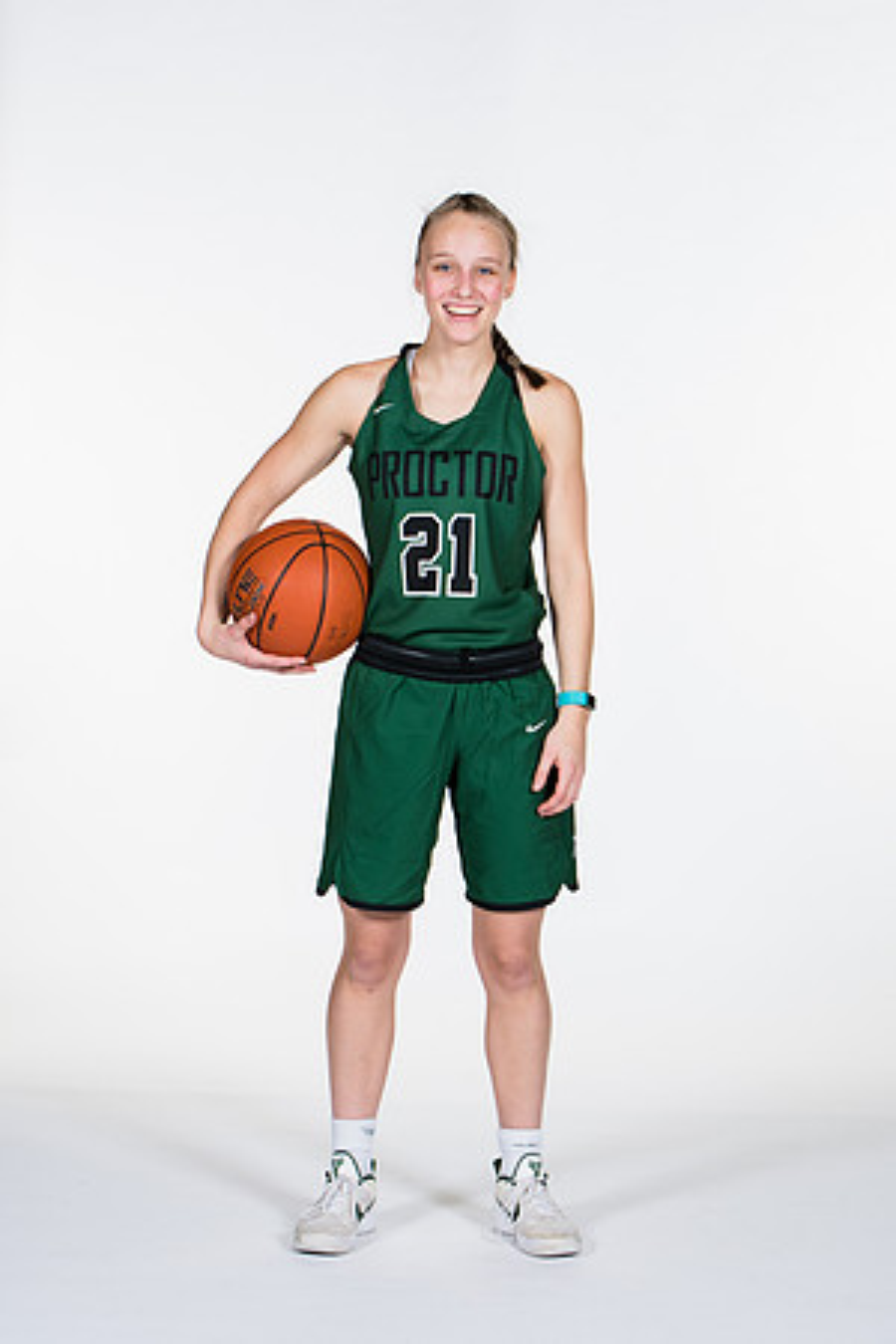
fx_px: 3920
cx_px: 448
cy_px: 672
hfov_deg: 13.0
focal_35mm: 105
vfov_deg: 19.5
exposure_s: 1/160
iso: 200
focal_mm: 70
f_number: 5.6
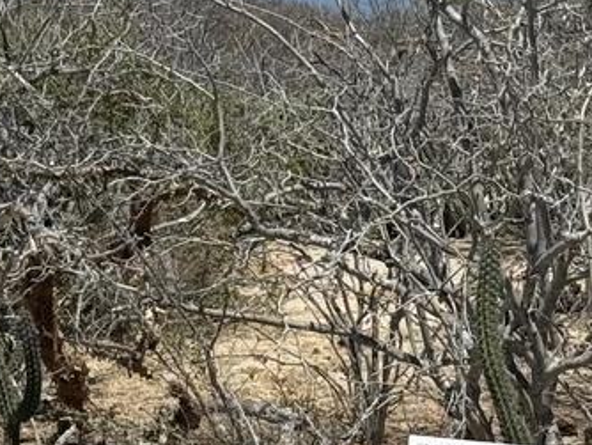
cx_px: 644
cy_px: 324
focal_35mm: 196
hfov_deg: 10.0
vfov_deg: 7.6
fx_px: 3354
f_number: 1.78
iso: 64
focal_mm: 6.76
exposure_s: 1/7874
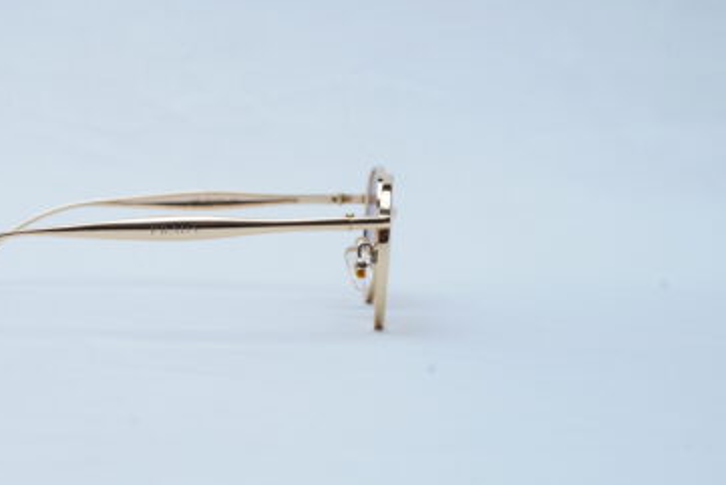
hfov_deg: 24.2
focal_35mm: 83
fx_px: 1674
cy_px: 219
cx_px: 173
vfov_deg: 16.5
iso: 125
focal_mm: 50
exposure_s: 1/160
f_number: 9
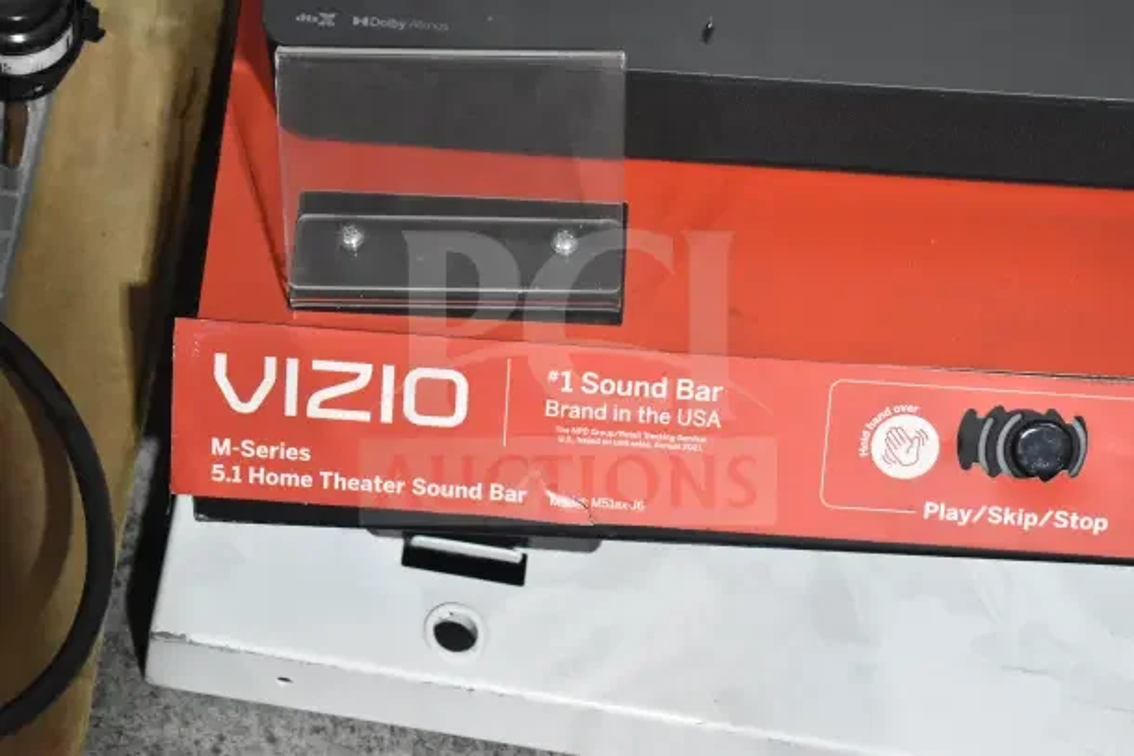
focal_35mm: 82
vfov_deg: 16.6
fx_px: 2599
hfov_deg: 24.6
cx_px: 567
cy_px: 378
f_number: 7.1
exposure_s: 1/200
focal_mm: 55
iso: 6400
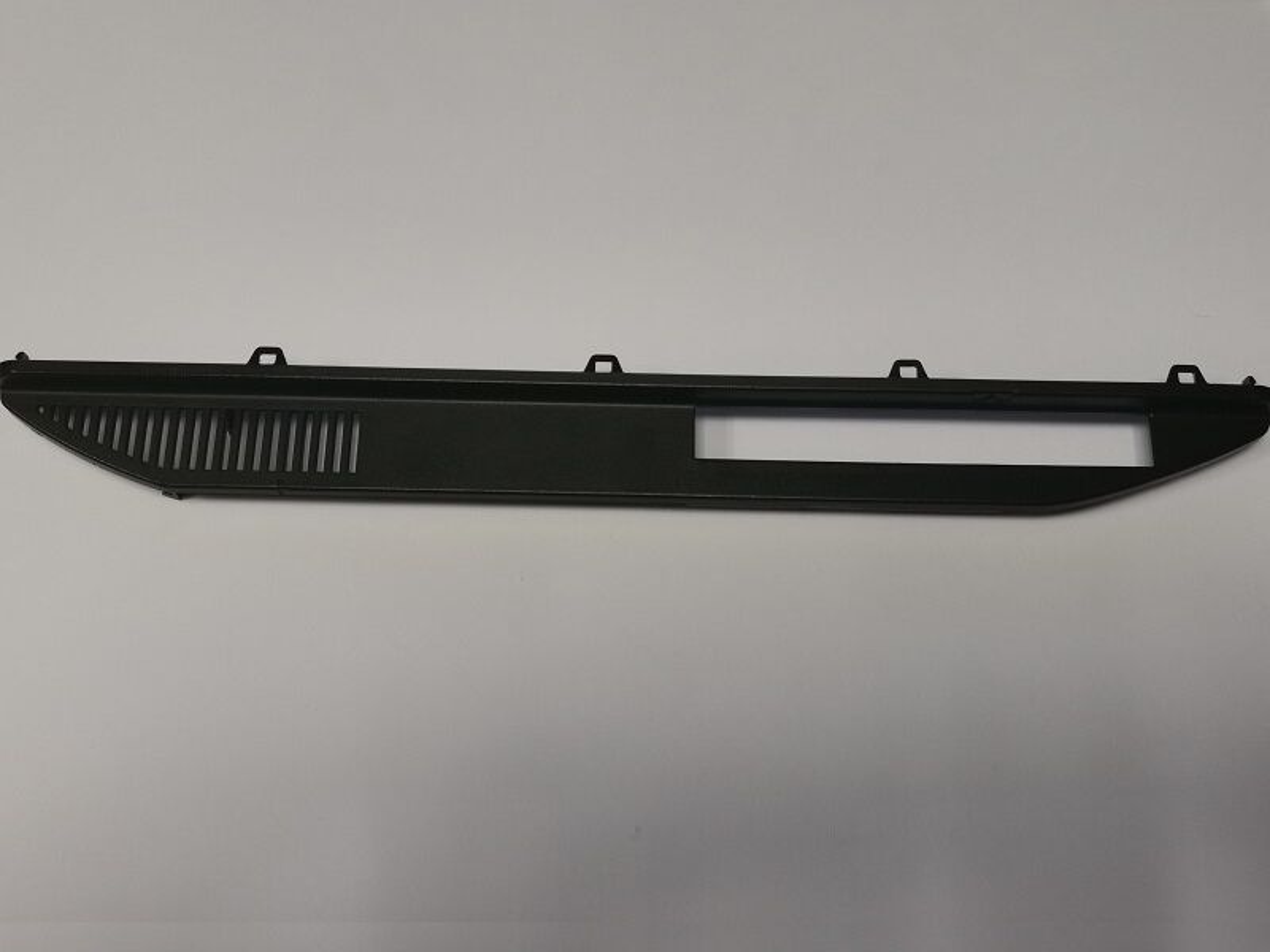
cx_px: 635
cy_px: 476
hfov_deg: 49.0
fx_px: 1394
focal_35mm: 38
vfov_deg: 37.7
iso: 160
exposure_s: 1/100
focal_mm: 5.58
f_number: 1.8
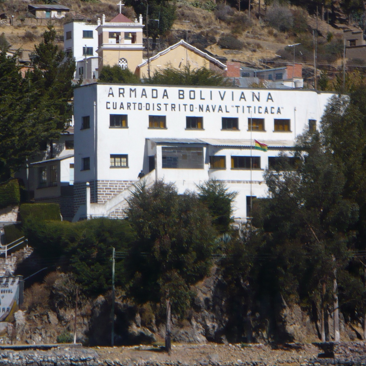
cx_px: 191
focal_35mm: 263
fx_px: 3146
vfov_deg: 6.7
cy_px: 183
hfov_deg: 6.7
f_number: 4.5
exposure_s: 1/500
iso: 100
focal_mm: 36.6
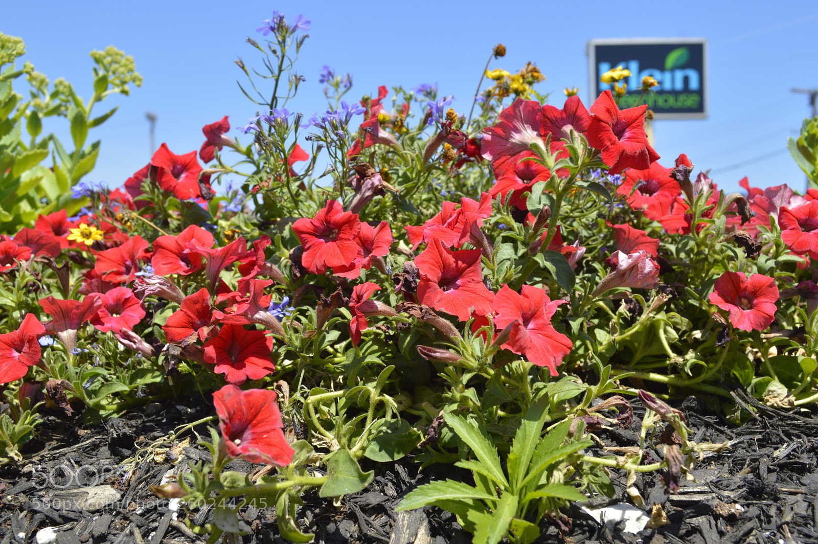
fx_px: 749
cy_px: 272
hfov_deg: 57.3
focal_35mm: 33
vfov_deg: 39.9
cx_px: 409
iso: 100
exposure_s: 1/200
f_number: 8
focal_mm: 22
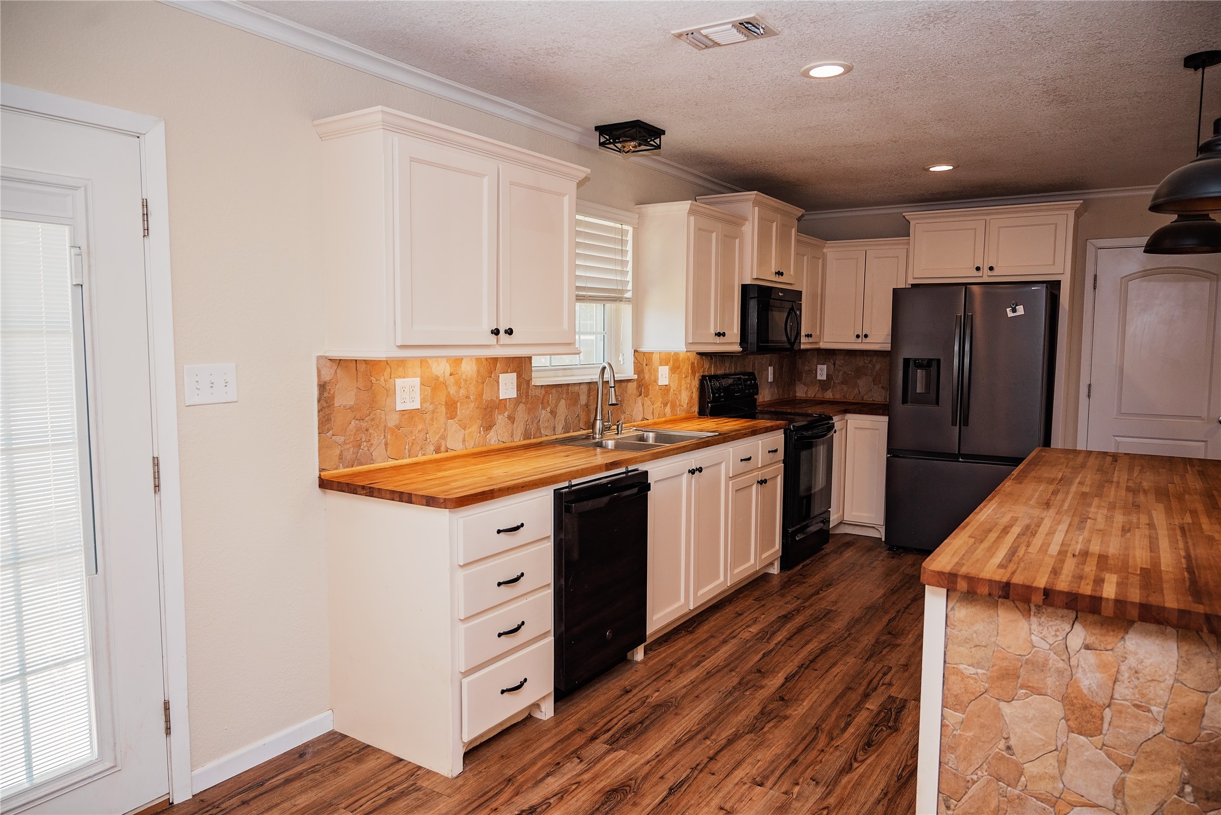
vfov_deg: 53.2
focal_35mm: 24
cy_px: 408
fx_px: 814
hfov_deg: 73.7
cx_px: 610
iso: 400
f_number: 4
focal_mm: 24
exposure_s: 1/200
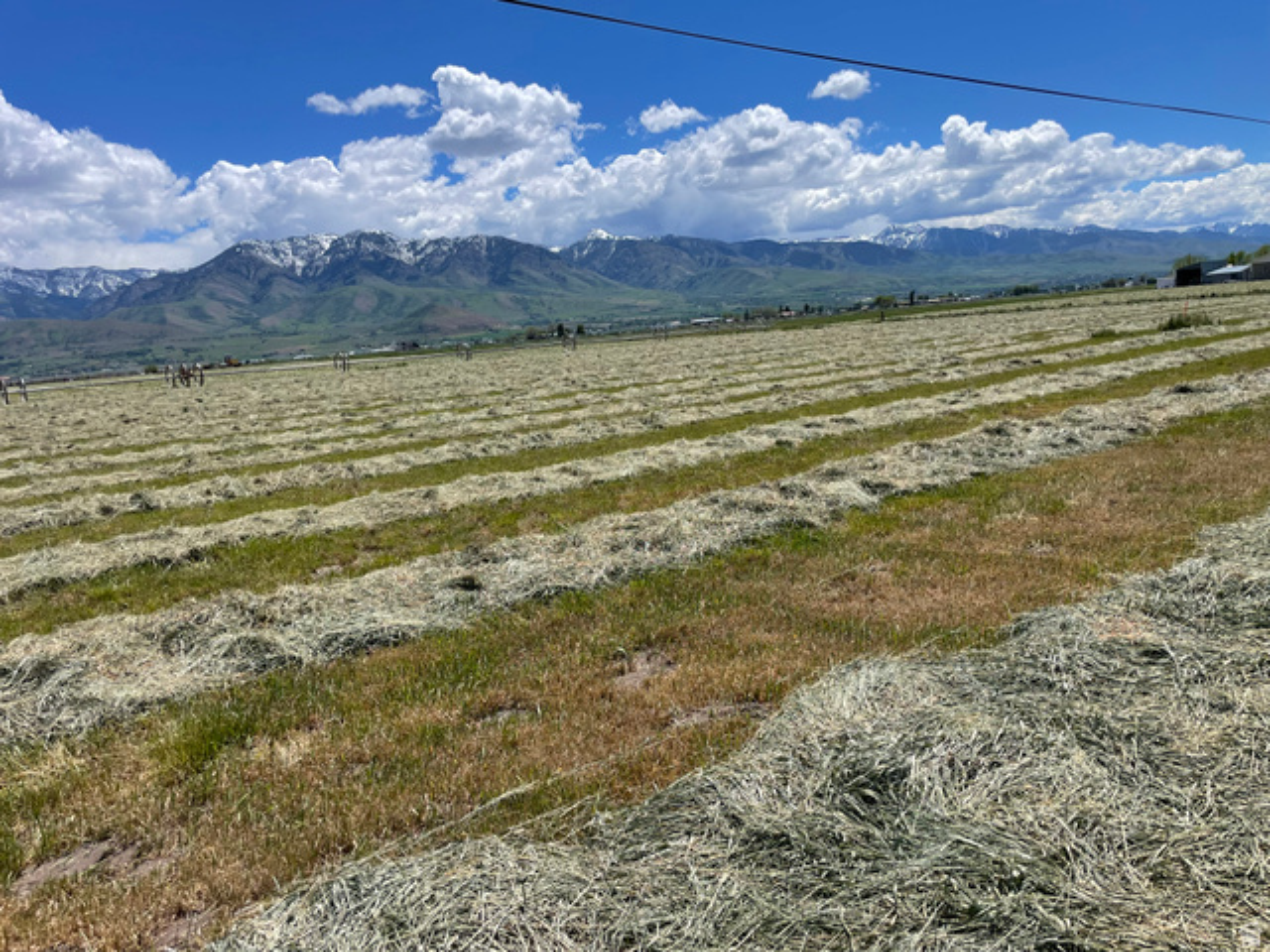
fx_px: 954
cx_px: 635
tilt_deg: -8.9
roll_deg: +5.5
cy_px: 476
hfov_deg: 67.3
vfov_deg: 53.1
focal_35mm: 26
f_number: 1.6
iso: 32
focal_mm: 4.2
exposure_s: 1/5291
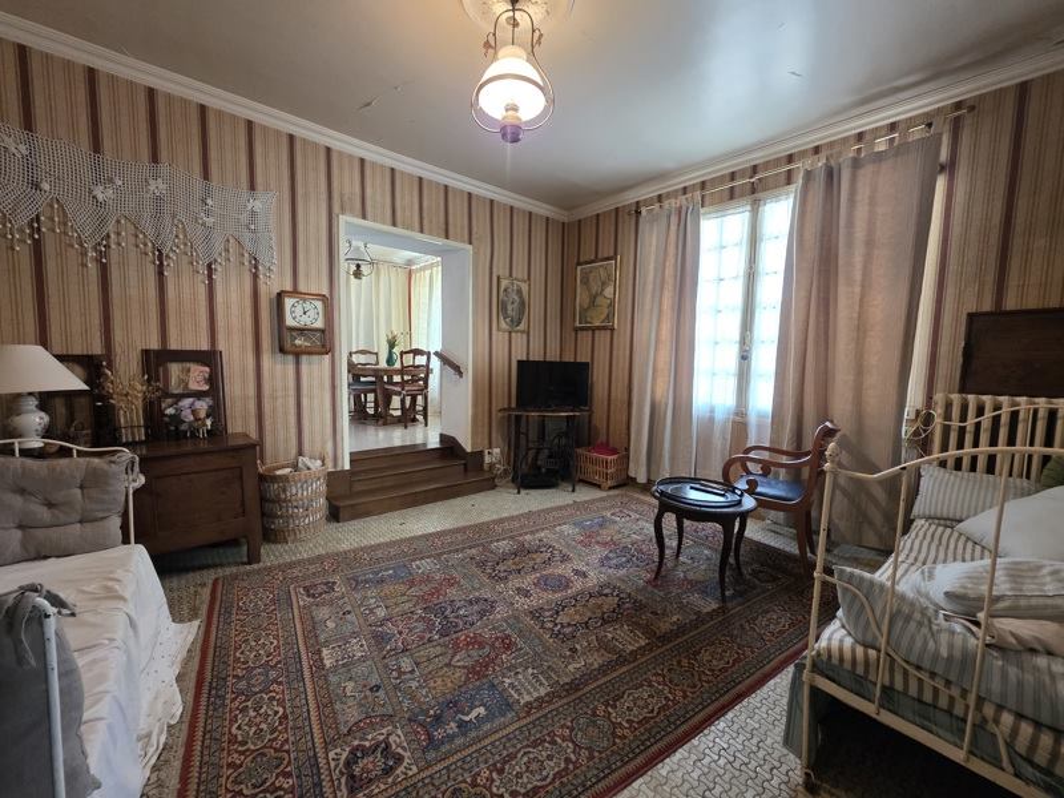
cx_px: 532
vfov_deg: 89.9
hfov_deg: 106.2
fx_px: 400
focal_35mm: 13
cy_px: 399
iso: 500
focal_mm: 2.2
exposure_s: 1/50
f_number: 1.9
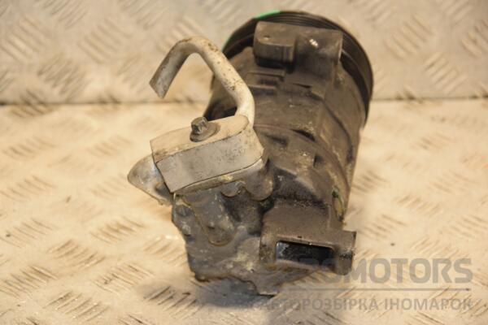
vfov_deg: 11.4
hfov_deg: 17.1
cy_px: 162
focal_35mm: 120
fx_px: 1627
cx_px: 244
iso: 800
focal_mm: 80
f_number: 5.3
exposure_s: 1/160
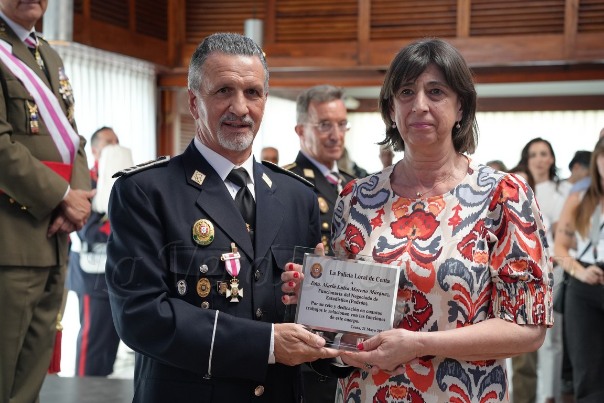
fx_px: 1174
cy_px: 202
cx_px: 302
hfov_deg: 28.8
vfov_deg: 19.5
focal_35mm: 70
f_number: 4.5
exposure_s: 1/160
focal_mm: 70
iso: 2000
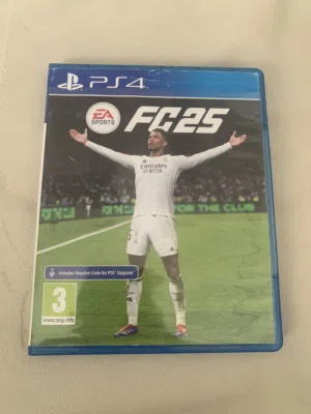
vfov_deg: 67.3
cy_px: 207
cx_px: 156
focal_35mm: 26
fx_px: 311
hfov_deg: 53.1
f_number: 1.8
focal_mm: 4.25
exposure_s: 1/121
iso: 50
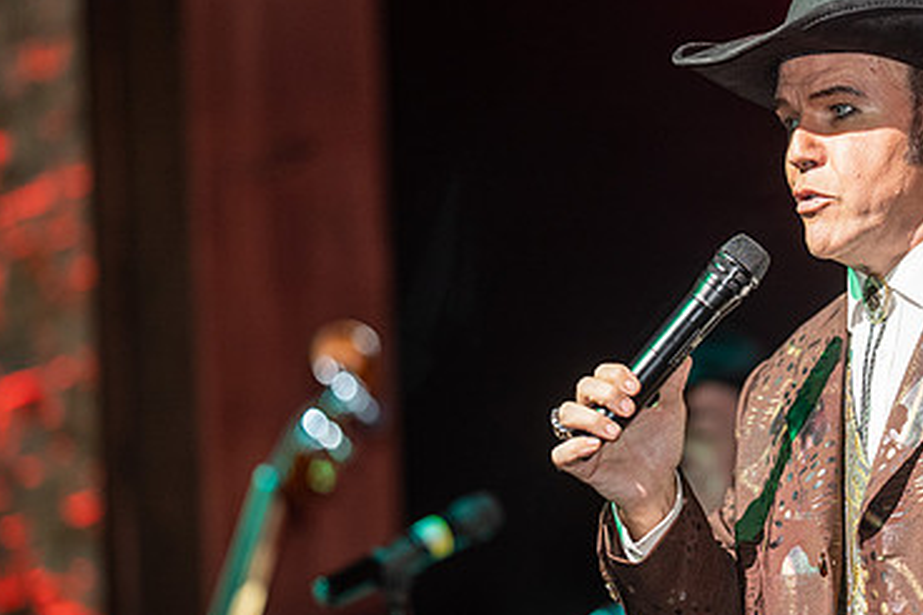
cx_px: 672
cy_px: 315
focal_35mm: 213
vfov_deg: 6.4
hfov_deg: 9.7
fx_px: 5458
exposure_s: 1/250
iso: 500
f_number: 1.8
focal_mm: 135
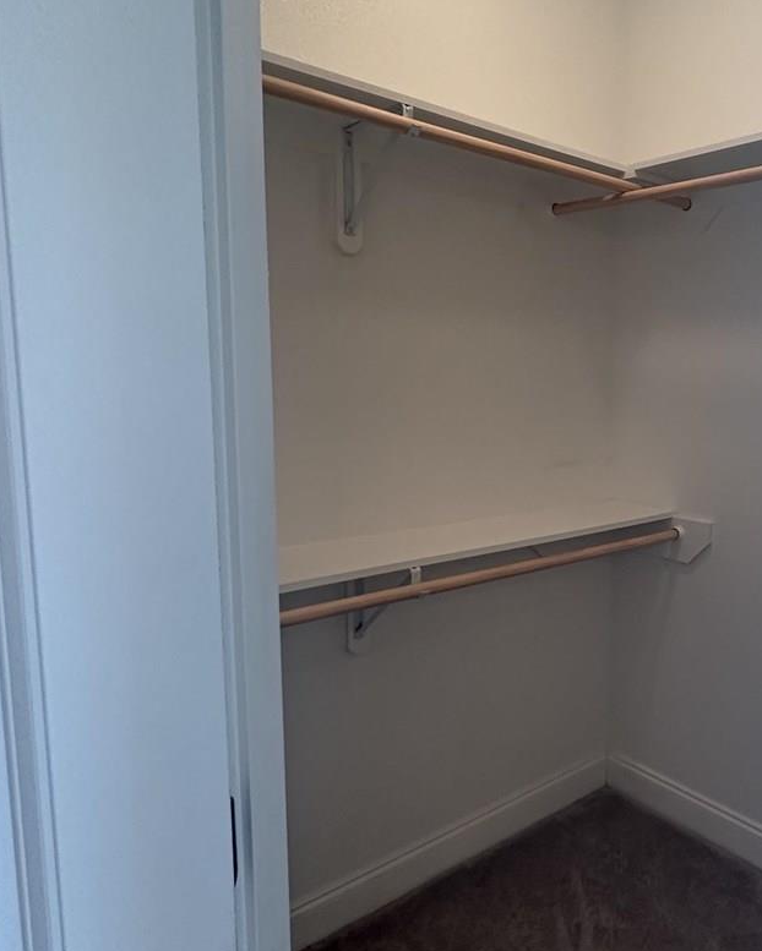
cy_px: 466
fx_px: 761
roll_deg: -1.6
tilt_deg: -8.5
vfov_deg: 64.1
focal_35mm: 27
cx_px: 593
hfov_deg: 50.5
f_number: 2.2
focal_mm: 2.22
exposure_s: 1/120
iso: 320
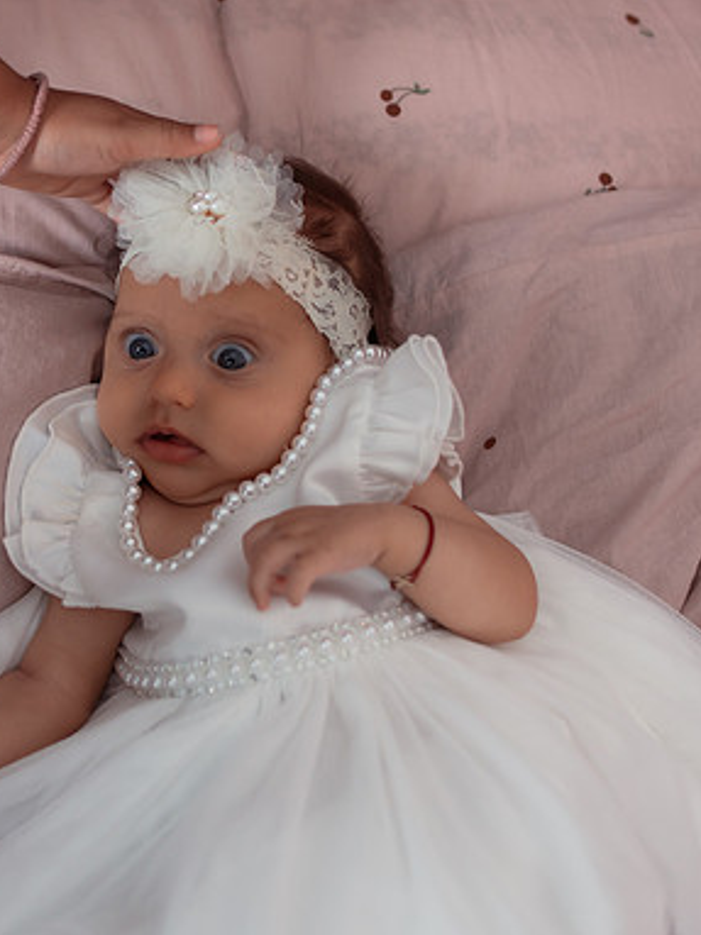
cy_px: 377
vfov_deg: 31.6
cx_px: 244
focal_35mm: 61
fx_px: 1648
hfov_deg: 23.9
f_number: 2.5
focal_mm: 35
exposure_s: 1/200
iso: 400
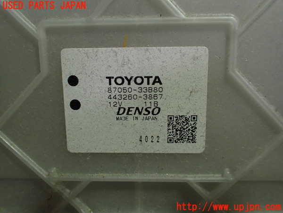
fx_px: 245
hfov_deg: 60.0
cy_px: 106
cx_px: 142
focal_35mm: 30
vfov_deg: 46.8
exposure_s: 1/125
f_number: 2.3
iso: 320
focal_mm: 5.4
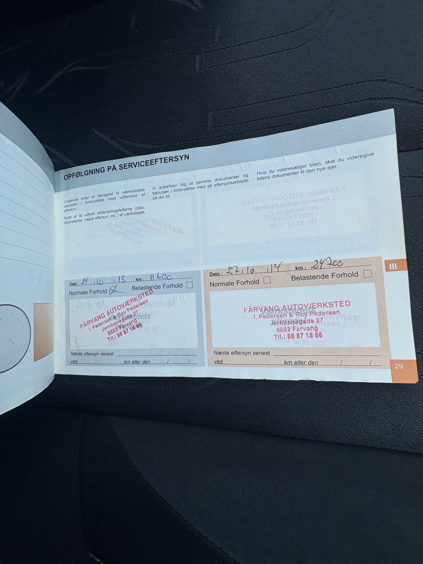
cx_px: 212
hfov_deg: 85.7
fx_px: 228
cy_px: 282
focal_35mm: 14
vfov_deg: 102.1
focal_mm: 2.22
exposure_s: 1/301
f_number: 2.2
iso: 40
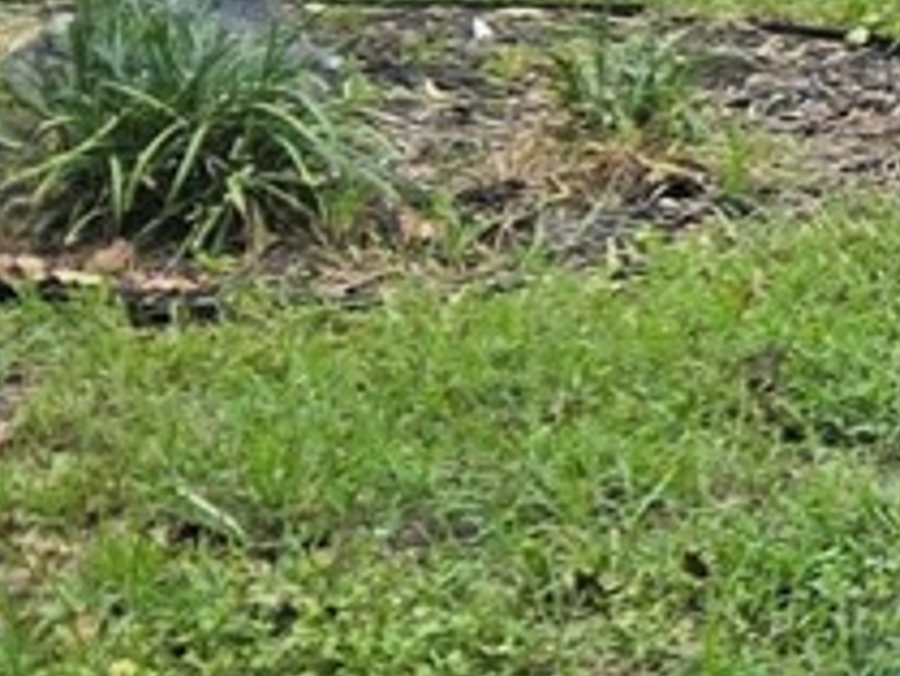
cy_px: 366
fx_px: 4579
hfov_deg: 9.1
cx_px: 2696
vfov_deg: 8.4
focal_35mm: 176
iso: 80
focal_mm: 5.4
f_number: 1.8
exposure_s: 1/2043
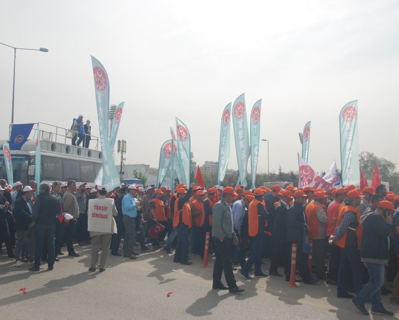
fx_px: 402
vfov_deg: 43.4
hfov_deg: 52.6
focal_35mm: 34
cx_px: 167
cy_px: 161
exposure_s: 1/320
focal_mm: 20
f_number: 9
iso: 100
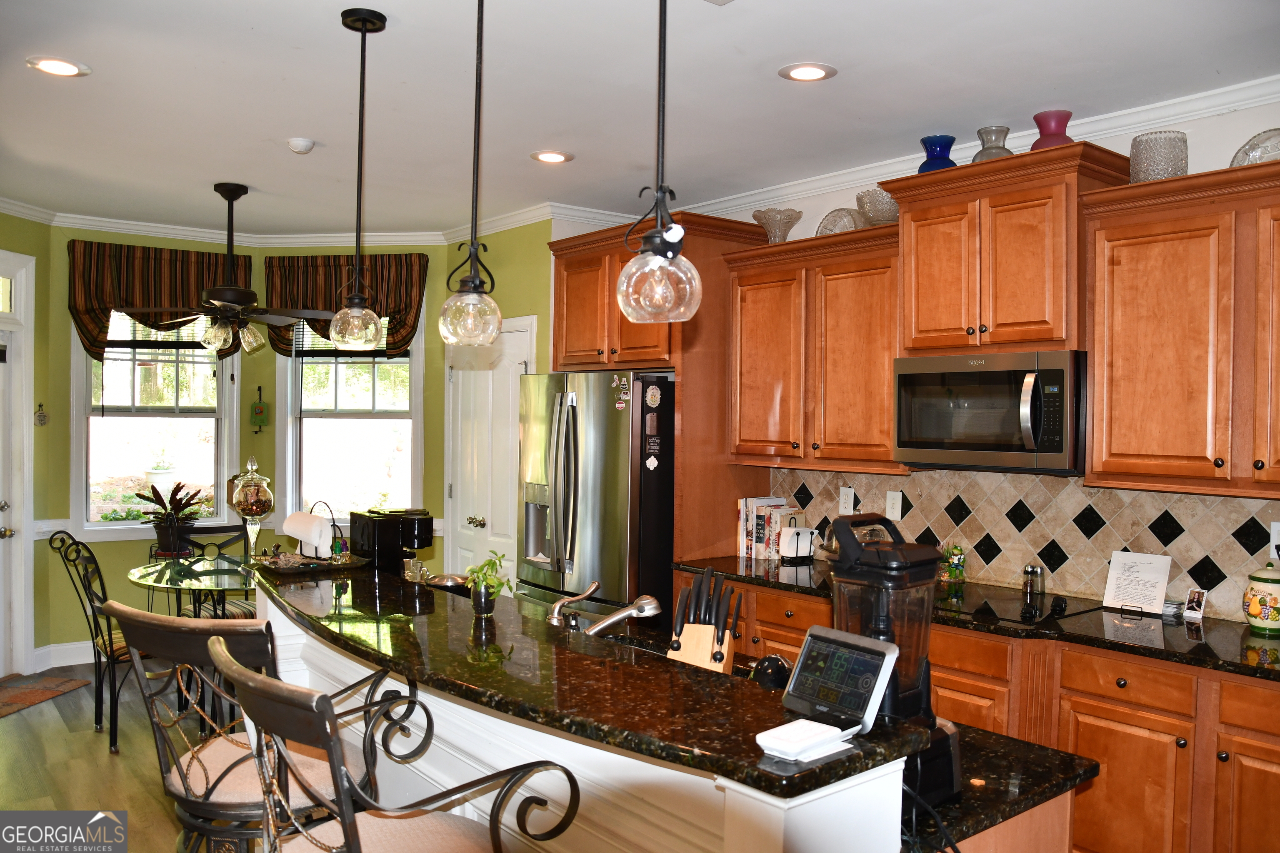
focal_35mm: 27
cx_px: 640
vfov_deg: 47.9
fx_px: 960
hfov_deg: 67.4
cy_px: 426
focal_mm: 18
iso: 450
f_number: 3.5
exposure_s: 1/60
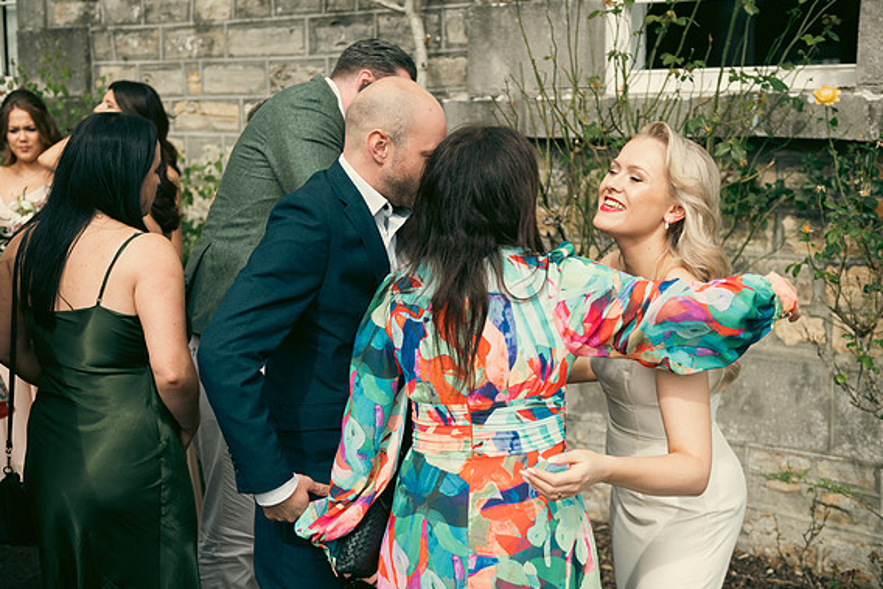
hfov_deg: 40.3
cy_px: 290
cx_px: 445
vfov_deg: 27.5
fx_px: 1202
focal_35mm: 49
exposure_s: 1/1000
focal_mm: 48
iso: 100
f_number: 3.5
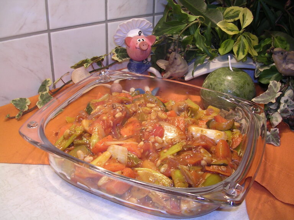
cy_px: 110
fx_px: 323
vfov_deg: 37.7
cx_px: 147
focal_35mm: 38
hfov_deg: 49.0
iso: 100
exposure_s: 1/30
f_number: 2.8
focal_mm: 5.8
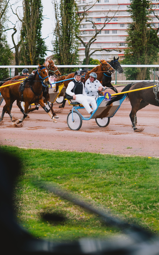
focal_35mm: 102
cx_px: 81
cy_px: 84
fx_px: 707
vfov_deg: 20.3
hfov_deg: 12.8
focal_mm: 70
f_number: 2.8
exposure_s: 1/2000
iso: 640
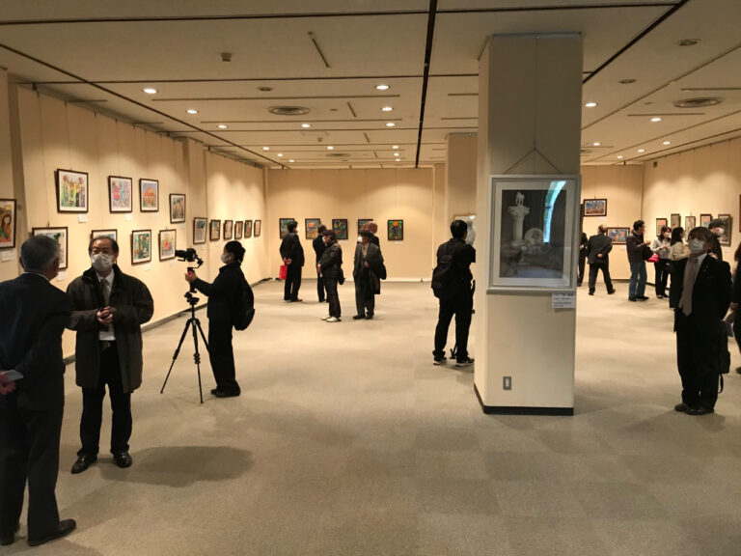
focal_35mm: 28
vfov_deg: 49.7
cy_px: 278
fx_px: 599
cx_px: 370
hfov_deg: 63.4
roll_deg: +0.6
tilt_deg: -5.9
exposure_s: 1/15
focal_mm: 3.99
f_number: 1.8
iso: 80
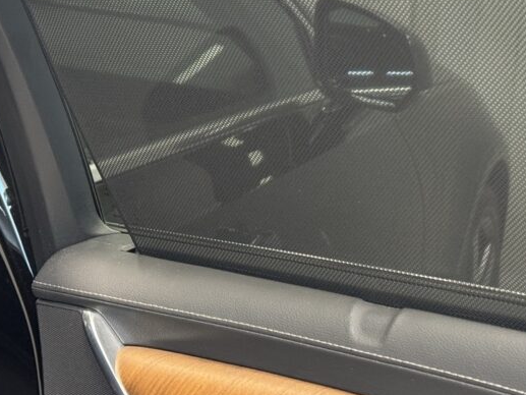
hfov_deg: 20.5
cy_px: 56
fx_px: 1444
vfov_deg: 15.4
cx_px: 377
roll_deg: -5.0
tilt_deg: -8.1
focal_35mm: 95
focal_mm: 6.76
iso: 500
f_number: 1.78
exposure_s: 1/40
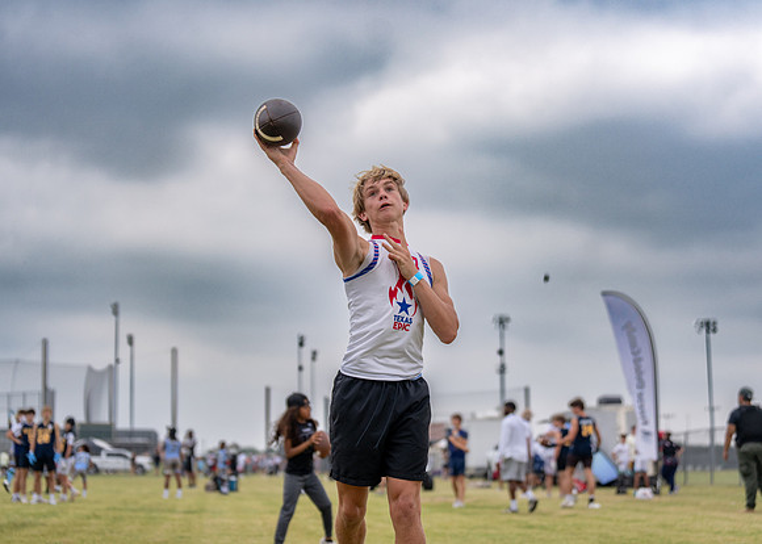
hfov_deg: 26.2
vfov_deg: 18.9
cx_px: 381
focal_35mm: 76
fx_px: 1638
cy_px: 272
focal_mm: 70
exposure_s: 1/2000
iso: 200
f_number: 2.8
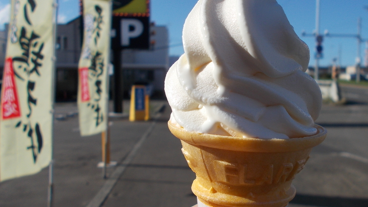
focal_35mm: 44
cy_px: 106
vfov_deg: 27.1
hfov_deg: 45.9
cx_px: 234
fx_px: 429
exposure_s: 1/1250
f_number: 3.4
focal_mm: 5.3
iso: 80
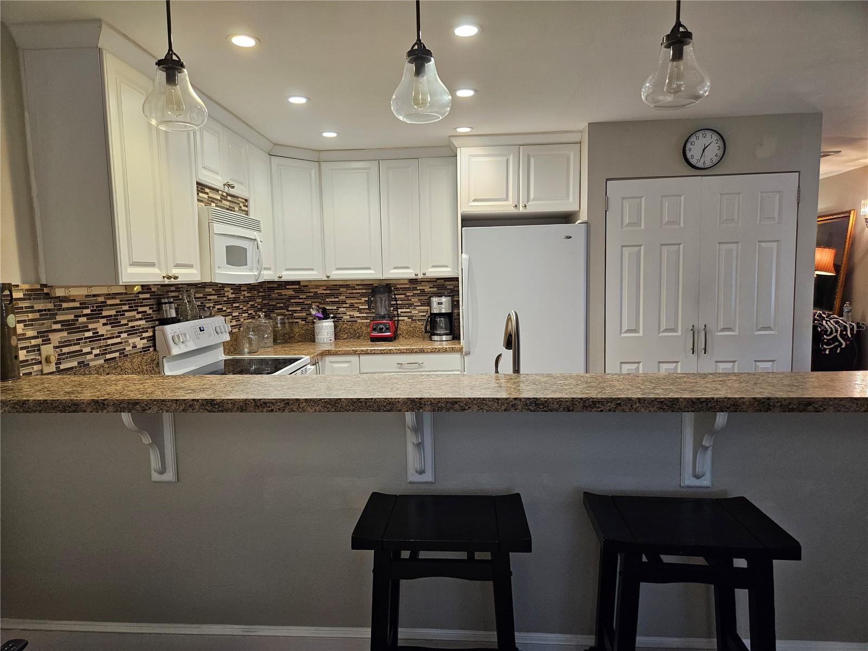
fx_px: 577
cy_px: 326
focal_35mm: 23
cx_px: 434
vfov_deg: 58.9
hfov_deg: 73.9
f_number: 1.8
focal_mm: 5.4
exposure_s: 1/120
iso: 250
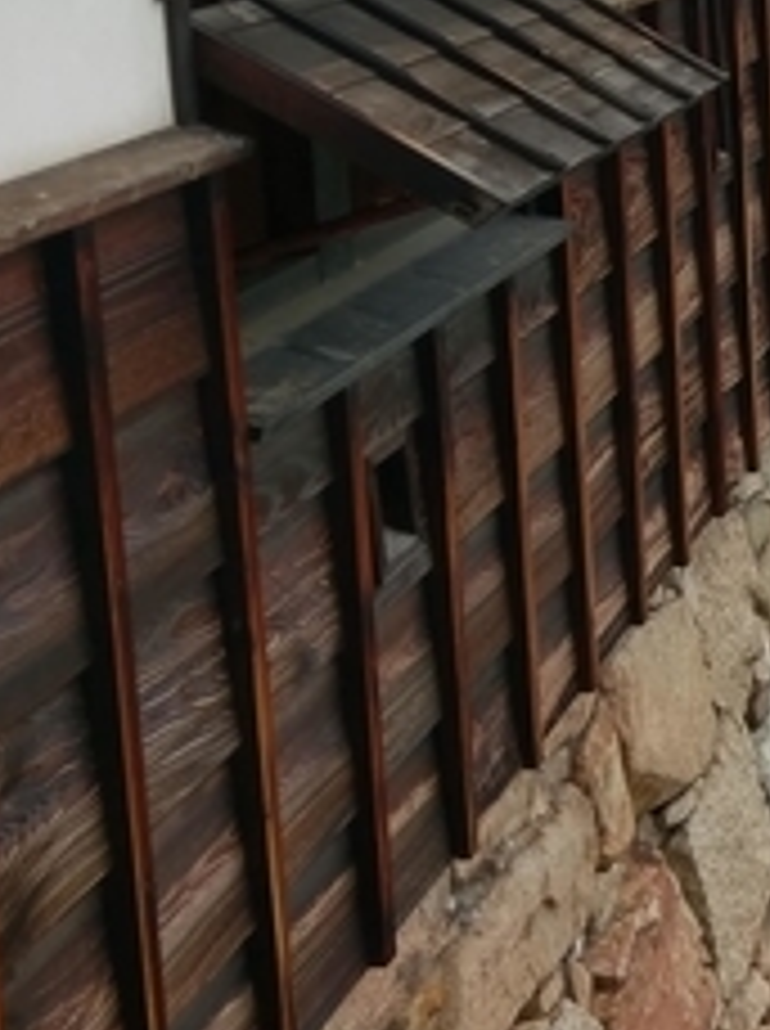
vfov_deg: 21.4
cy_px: 279
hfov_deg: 14.5
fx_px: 2707
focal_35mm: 91
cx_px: 1319
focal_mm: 4.58
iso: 100
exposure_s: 1/780
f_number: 1.8
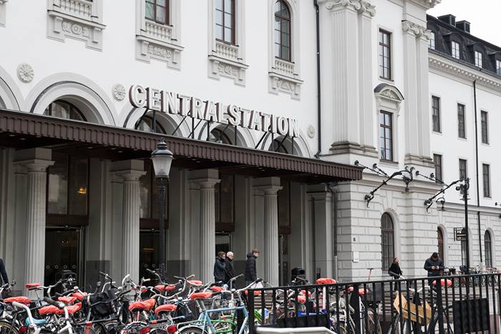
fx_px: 863
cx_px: 250
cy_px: 167
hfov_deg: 32.4
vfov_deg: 21.9
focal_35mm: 62
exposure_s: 1/160
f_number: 11
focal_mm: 62
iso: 800
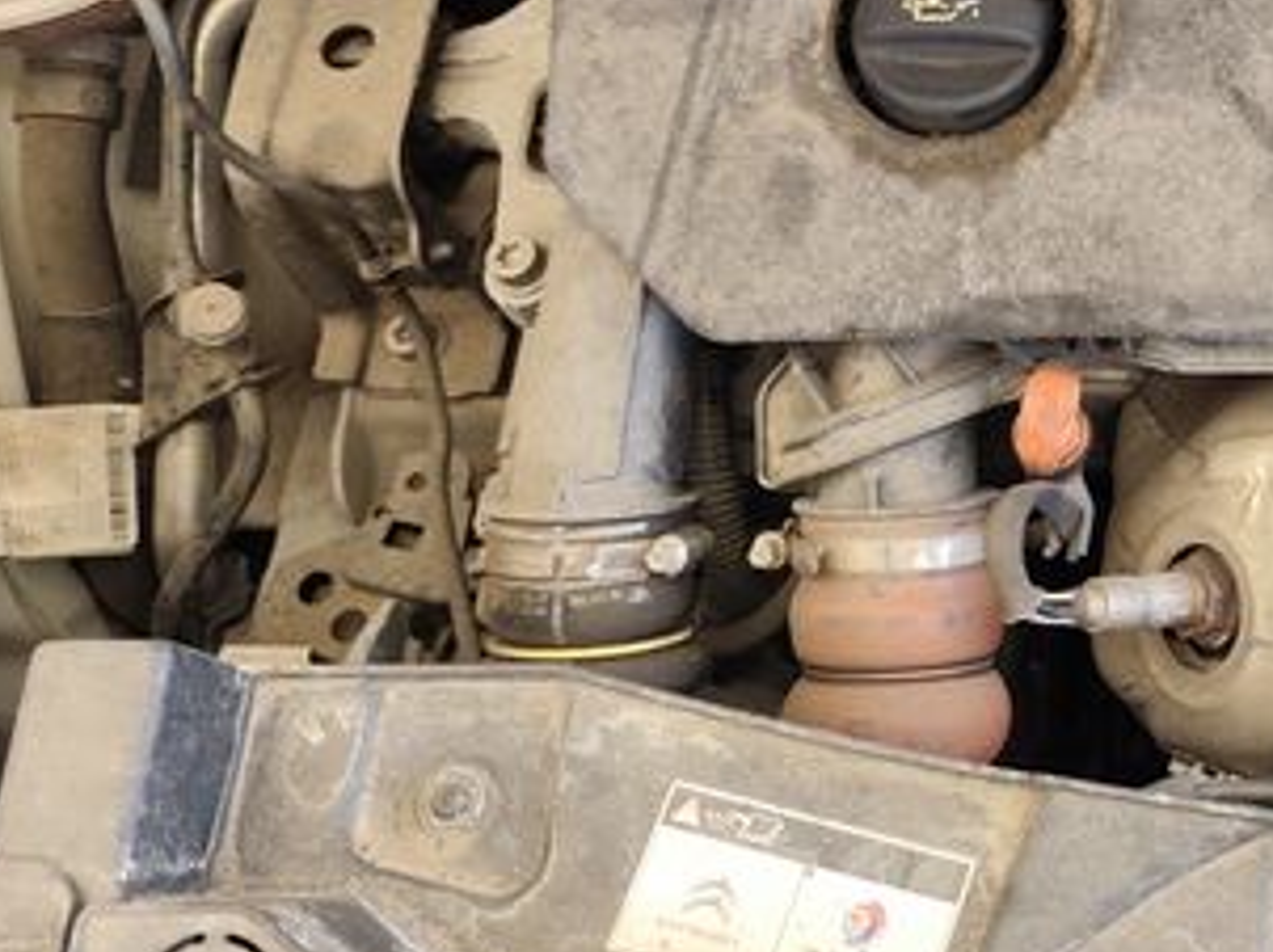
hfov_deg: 27.3
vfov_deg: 23.4
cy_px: 114
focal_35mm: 61
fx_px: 2241
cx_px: 1593
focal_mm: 6.19
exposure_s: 1/400
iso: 500
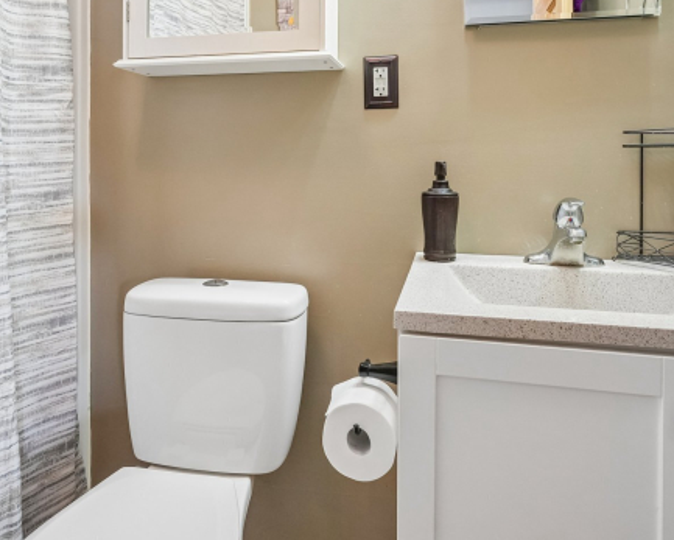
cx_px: 327
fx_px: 519
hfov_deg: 66.0
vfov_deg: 53.5
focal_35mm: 26
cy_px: 163
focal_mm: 16
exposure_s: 1/30
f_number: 7.1
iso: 2000
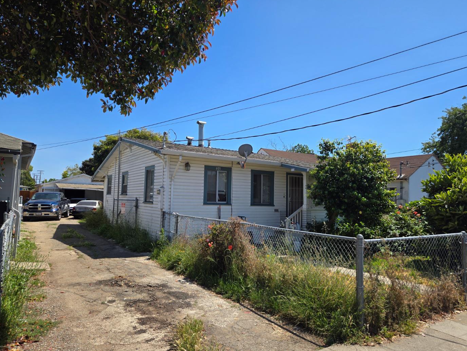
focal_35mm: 25
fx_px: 337
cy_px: 181
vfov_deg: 54.9
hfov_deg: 69.3
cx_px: 249
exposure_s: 1/1770
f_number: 1.8
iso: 25
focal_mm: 5.4
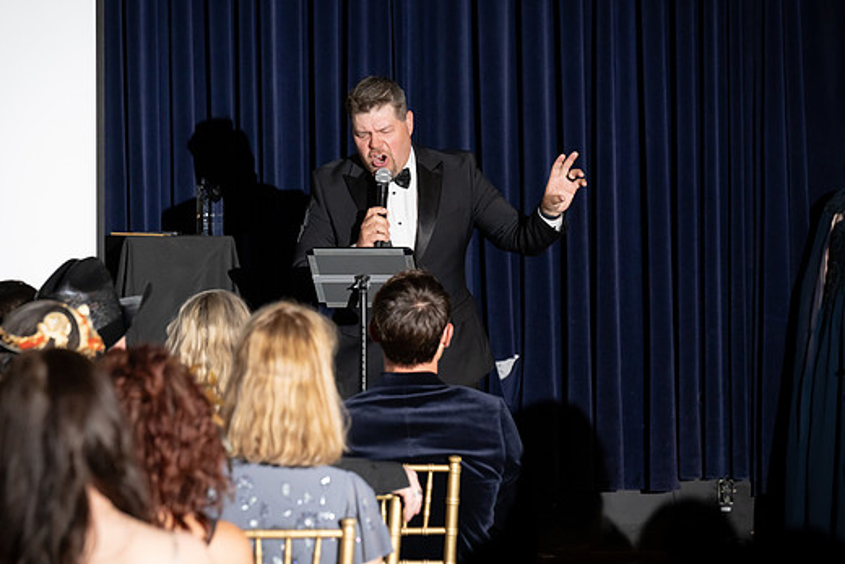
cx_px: 411
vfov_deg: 8.9
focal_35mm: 155
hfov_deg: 13.2
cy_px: 277
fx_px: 3639
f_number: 5
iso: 2500
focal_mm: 139
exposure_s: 1/200
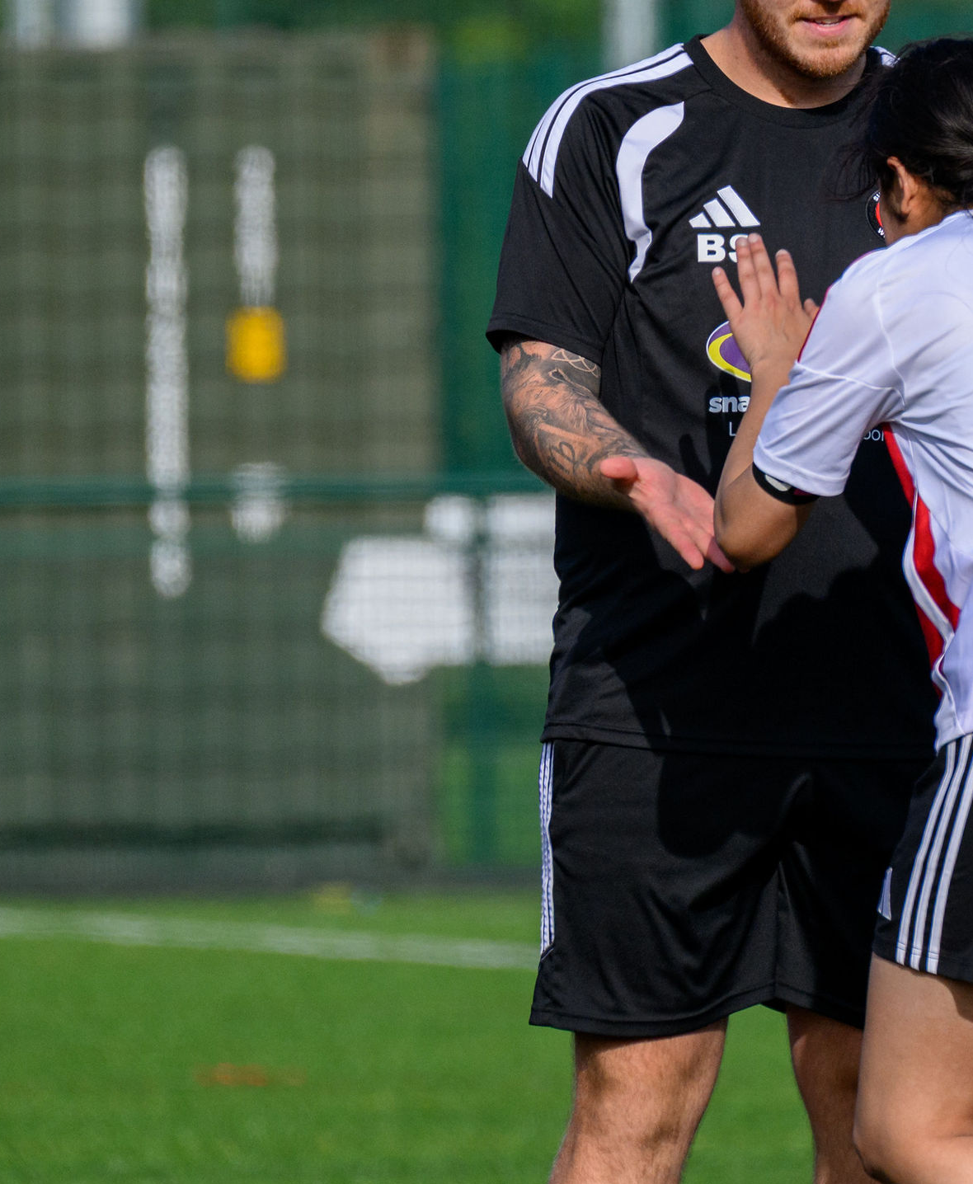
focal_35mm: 959
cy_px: 236
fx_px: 33967
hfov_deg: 1.6
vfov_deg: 2.0
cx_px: 948
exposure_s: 1/2000
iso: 360
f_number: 5.3
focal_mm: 300
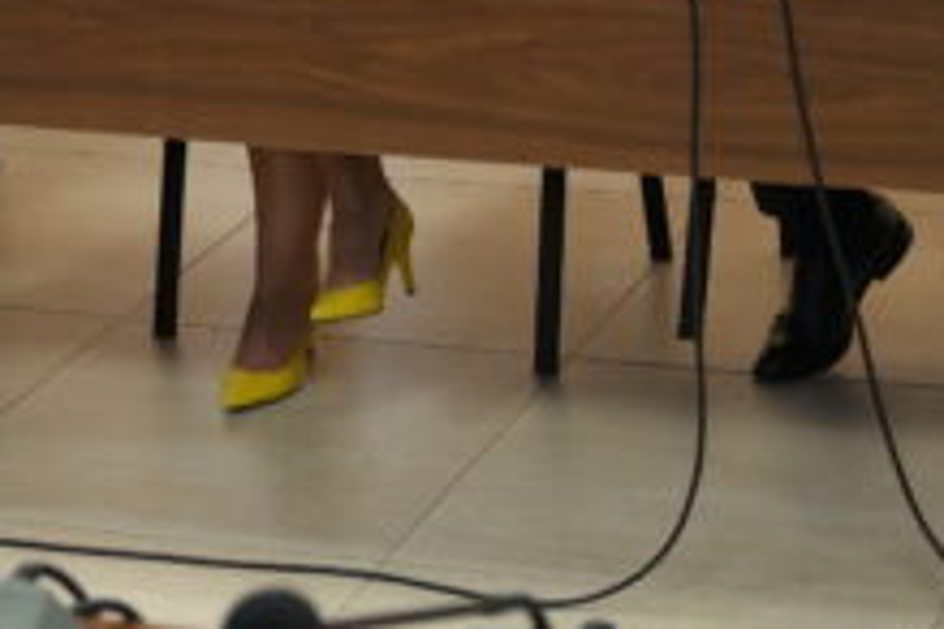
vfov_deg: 10.1
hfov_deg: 15.4
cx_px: 897
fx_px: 3435
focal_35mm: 131
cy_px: -386
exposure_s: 1/125
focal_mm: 28
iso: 1250
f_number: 3.5
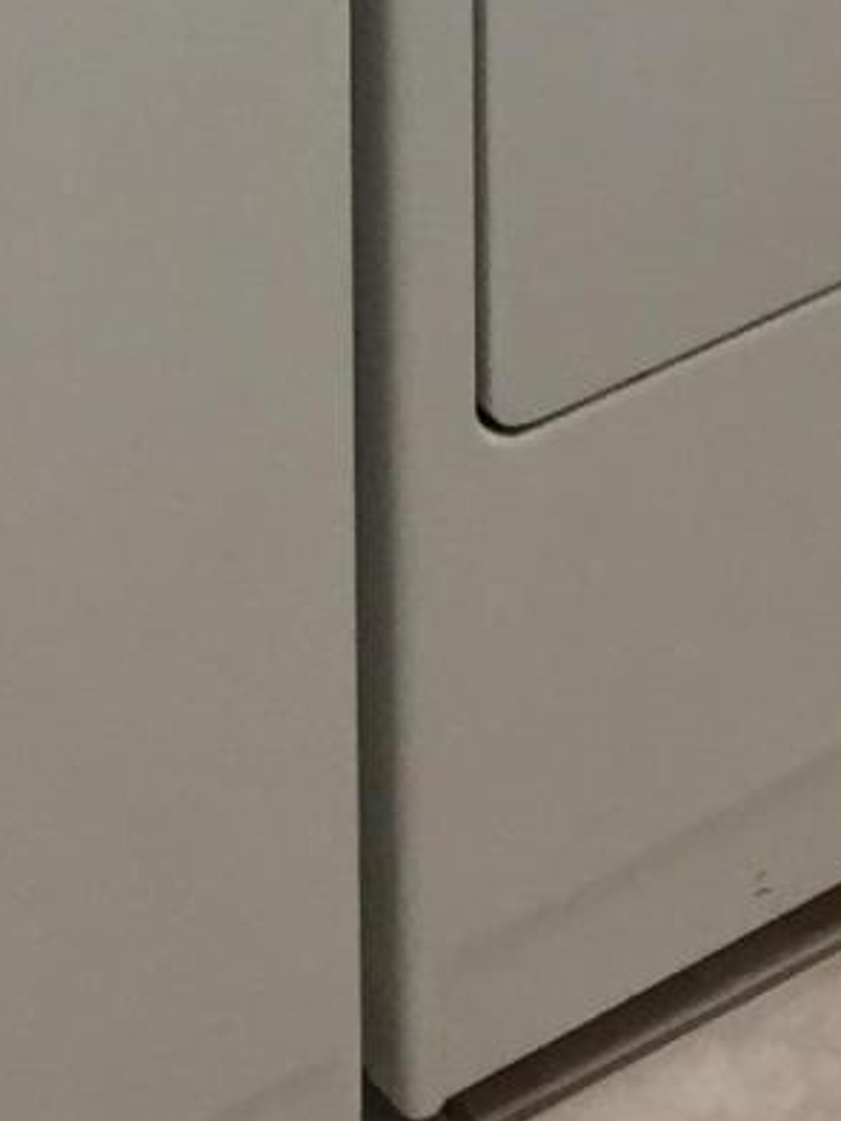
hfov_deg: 9.8
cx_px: 1173
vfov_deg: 11.3
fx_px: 4794
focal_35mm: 148
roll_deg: -1.6
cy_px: -1476
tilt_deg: -14.0
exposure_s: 1/30
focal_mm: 4.15
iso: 32
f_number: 2.2
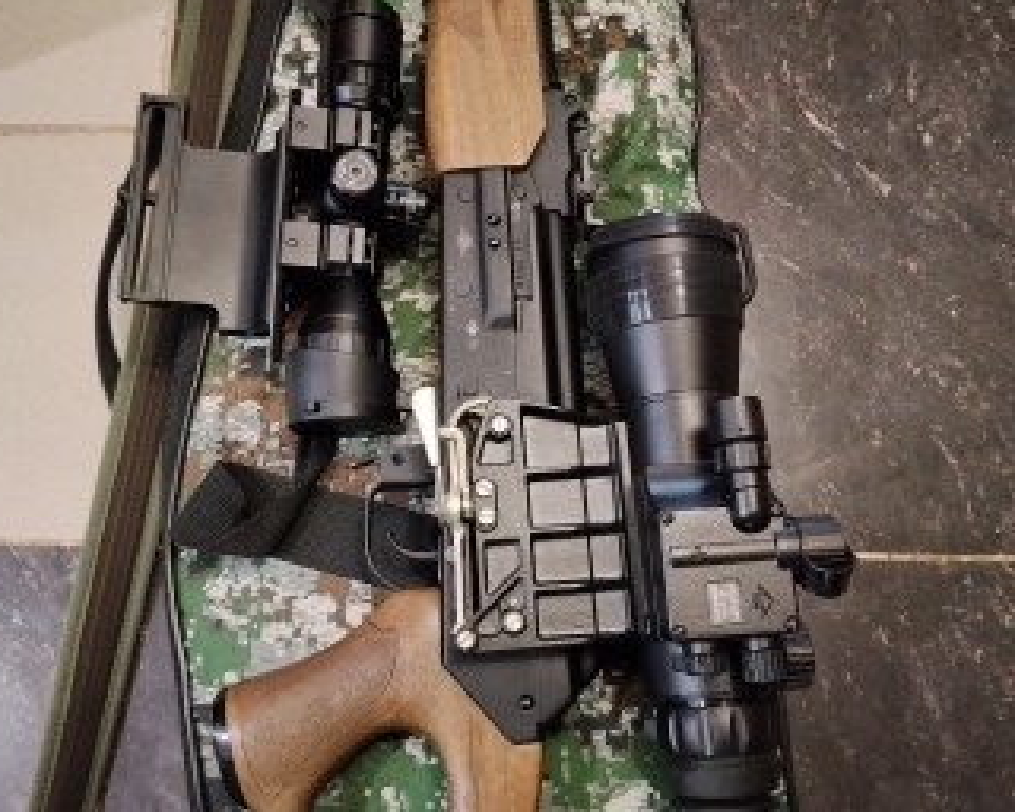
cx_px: 508
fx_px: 931
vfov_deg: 47.1
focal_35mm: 31
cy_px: 401
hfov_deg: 57.2
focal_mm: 4.22
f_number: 1.8
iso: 1000
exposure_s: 1/17
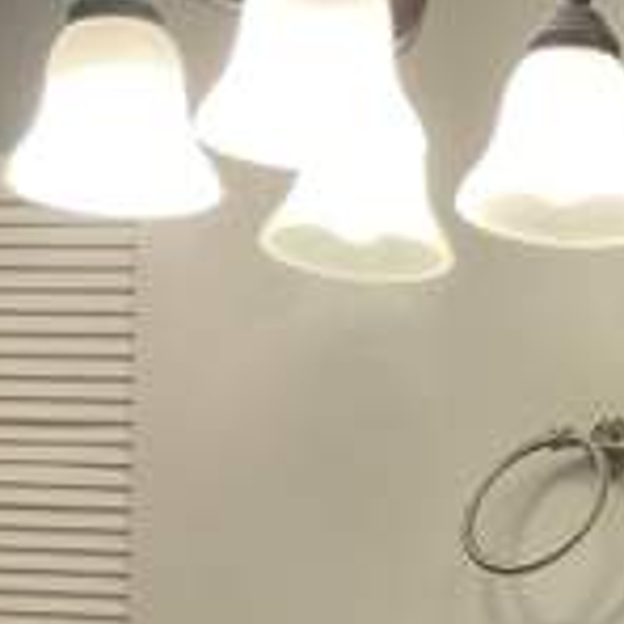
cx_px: 489
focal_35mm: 111
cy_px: 936
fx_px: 2264
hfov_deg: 15.6
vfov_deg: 14.6
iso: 64
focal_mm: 3
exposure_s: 1/60
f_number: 1.8
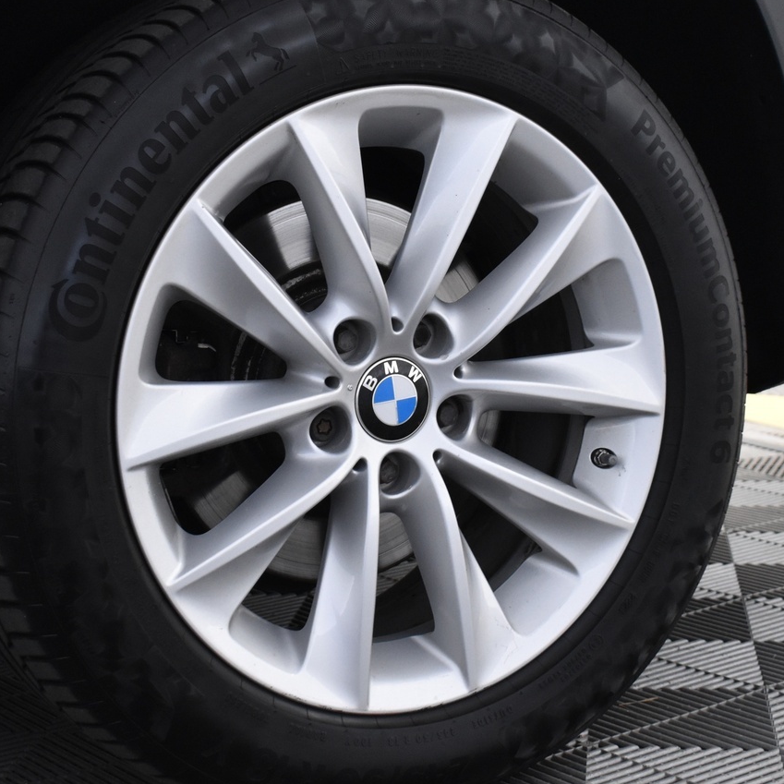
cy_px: 376
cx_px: 329
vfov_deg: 23.7
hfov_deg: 23.6
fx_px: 1871
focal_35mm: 73
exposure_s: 1/50
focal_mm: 30
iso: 1600
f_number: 4.2
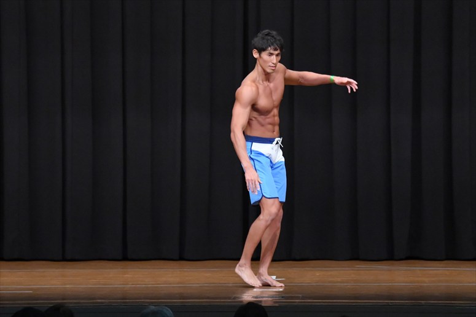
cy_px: 158
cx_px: 238
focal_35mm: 202
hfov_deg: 10.2
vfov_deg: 6.8
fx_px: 2670
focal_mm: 135
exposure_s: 1/400
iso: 8000
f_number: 5.6
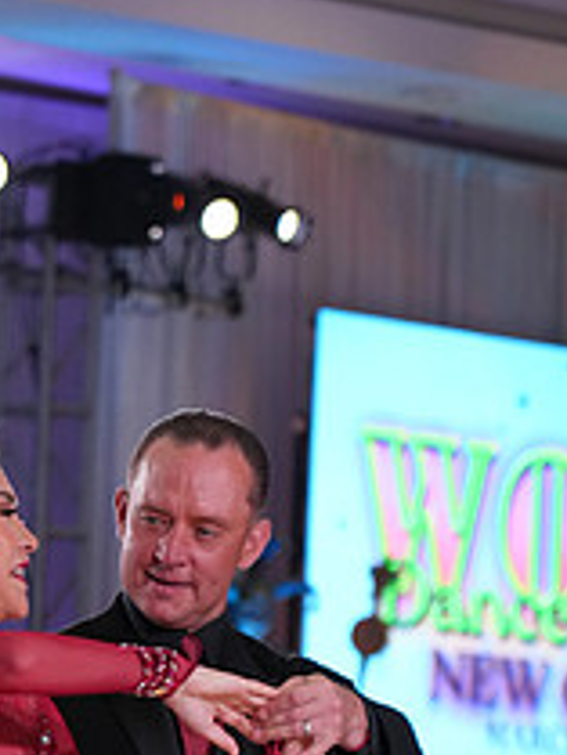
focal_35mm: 280
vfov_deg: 7.0
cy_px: 907
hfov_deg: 5.3
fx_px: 6109
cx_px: 34
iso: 2000
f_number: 4
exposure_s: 1/500
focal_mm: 105
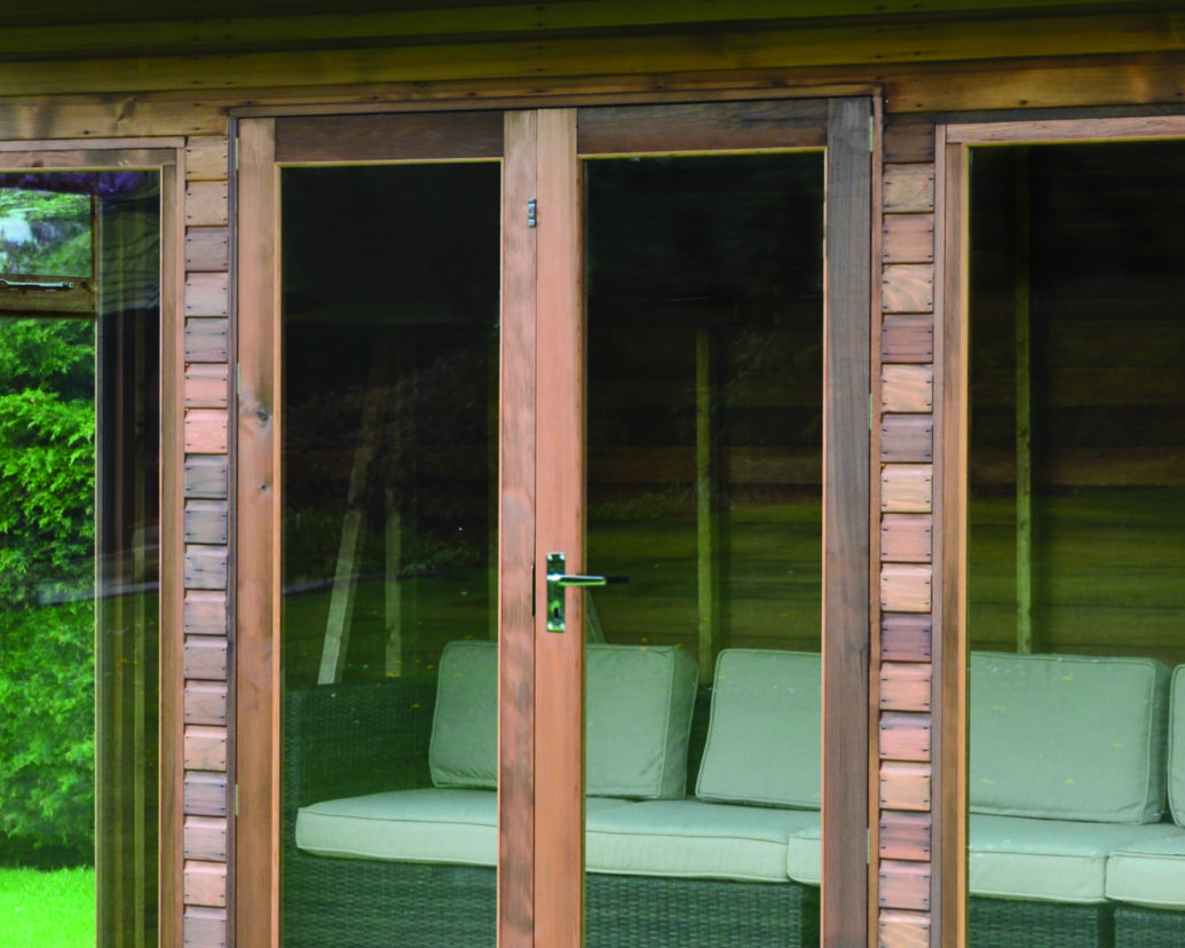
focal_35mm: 117
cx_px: 769
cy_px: 544
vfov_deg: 13.2
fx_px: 4103
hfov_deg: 16.4
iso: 400
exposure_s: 1/100
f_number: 9
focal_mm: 42
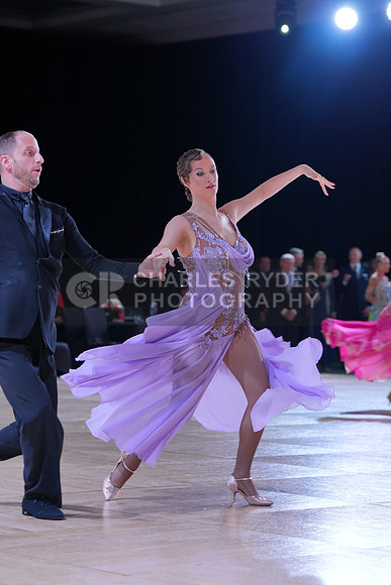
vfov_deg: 18.4
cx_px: 196
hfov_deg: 12.3
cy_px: 292
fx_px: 1807
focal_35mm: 111
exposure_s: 1/250
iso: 800
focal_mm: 111
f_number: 5
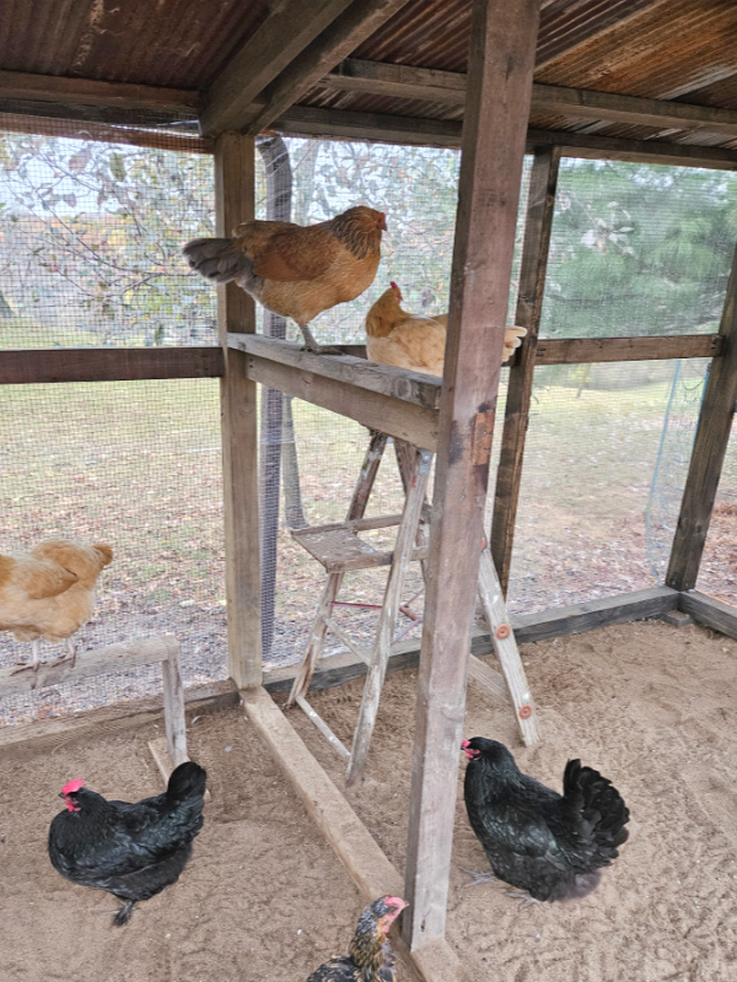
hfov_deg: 58.9
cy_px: 491
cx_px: 368
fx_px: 653
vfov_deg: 73.9
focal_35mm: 23
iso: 400
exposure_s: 1/120
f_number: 1.8
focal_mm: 5.4
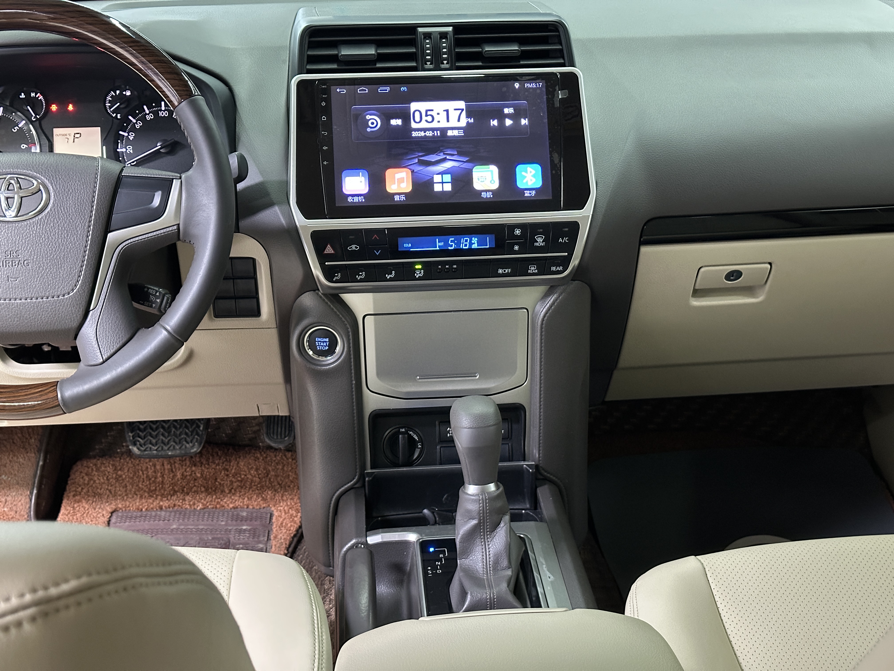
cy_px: 336
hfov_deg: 39.7
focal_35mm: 48
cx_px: 447
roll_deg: +0.1
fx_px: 1240
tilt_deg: -23.5
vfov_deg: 30.3
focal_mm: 6.86
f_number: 1.78
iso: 500
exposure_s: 1/30
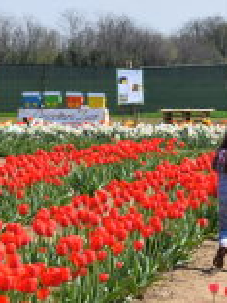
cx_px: 157
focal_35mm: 241
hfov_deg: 6.2
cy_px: 149
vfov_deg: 8.2
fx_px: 2111
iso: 200
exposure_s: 1/400
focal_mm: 55
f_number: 10
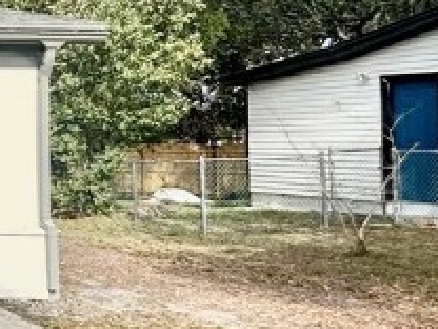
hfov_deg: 18.9
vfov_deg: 21.2
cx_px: -417
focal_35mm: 69
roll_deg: -0.6
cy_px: 101
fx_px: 873
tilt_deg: +1.8
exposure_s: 1/1748
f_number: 2.2
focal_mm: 2.22
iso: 50
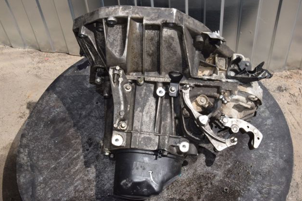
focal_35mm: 58
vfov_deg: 23.4
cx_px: 150
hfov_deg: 34.5
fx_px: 486
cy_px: 100
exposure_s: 1/200
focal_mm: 38
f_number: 29
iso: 800
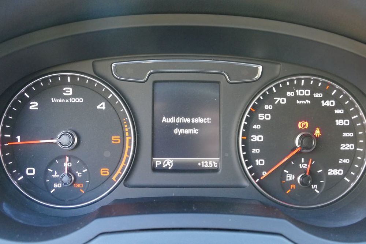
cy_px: 122
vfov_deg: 29.9
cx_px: 183
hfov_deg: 43.6
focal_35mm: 45
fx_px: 458
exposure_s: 1/50
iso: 1600
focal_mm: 16.24
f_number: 3.2
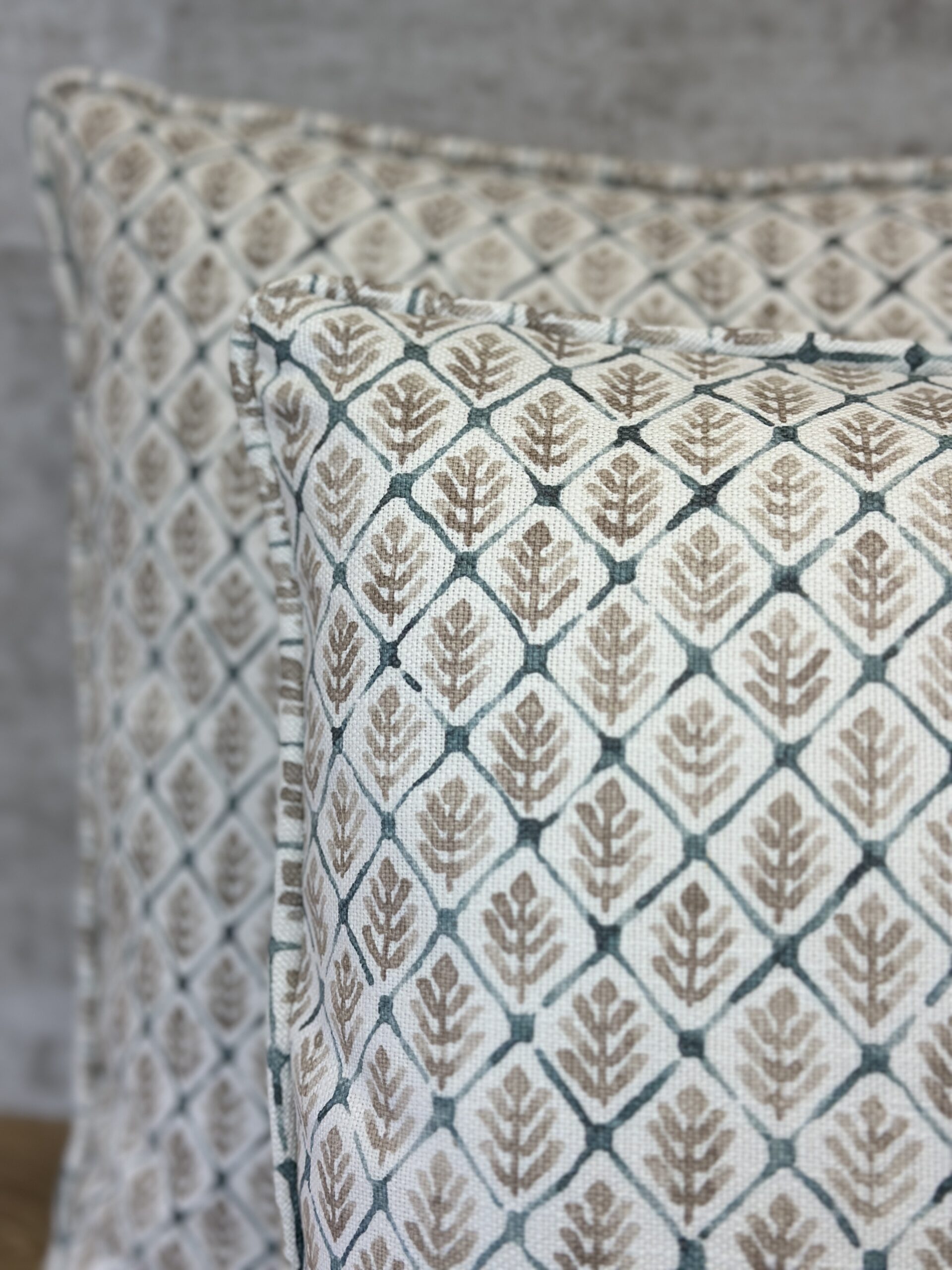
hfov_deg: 30.3
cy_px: 635
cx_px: 476
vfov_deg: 39.7
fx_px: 1760
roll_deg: -1.4
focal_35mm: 48
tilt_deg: -22.1
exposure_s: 1/355
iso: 80
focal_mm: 6.86
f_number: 1.78
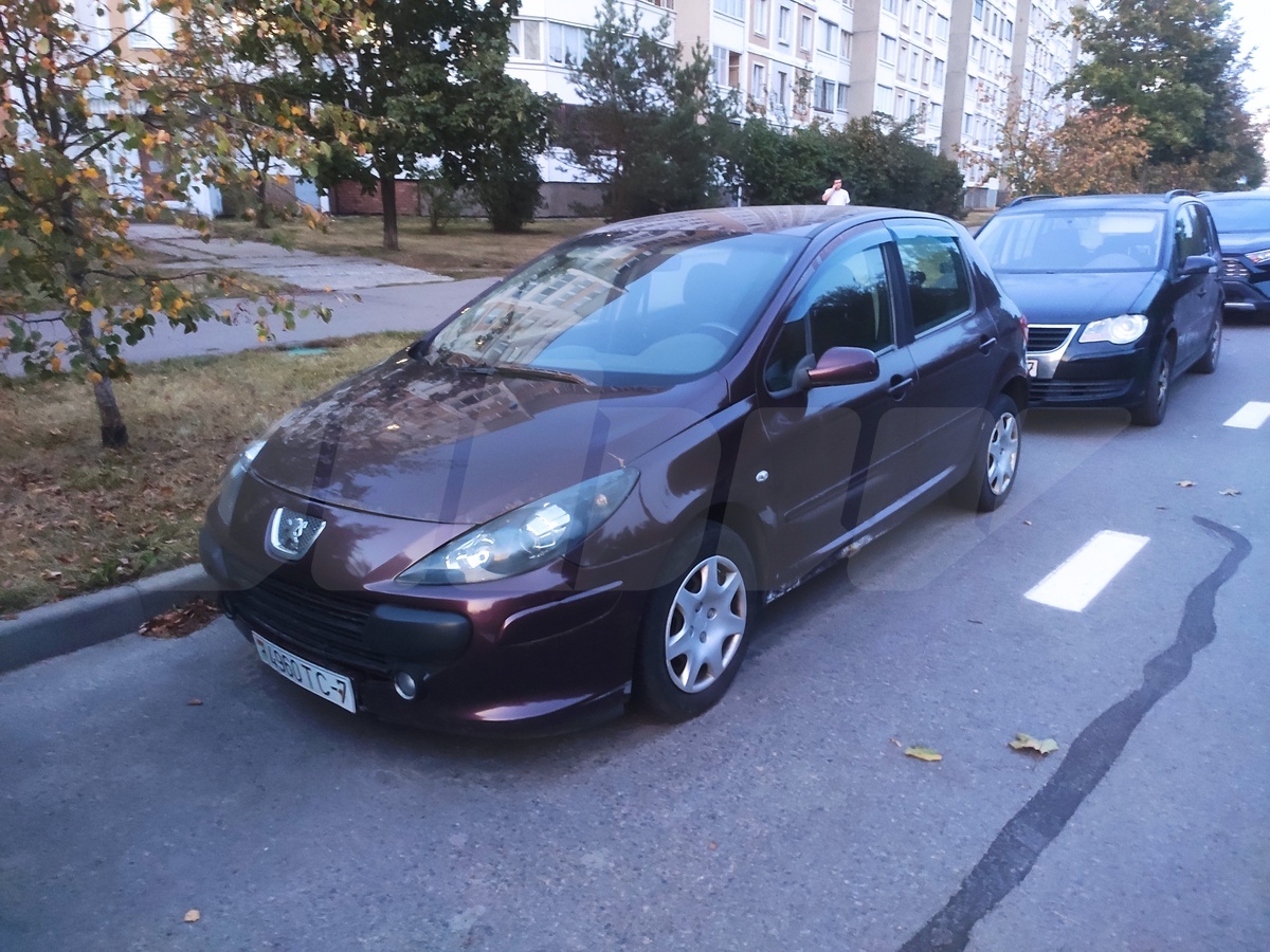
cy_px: 476
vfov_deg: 53.1
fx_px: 954
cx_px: 635
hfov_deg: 67.3
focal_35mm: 26
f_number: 1.75
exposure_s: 1/20
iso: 2352
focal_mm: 4.77
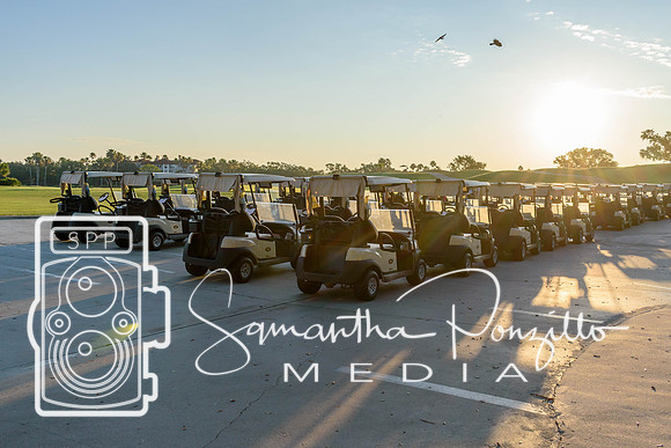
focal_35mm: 30
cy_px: 224
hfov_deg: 61.9
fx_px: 559
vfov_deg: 43.6
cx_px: 336
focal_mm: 20
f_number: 10
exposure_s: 1/400
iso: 200
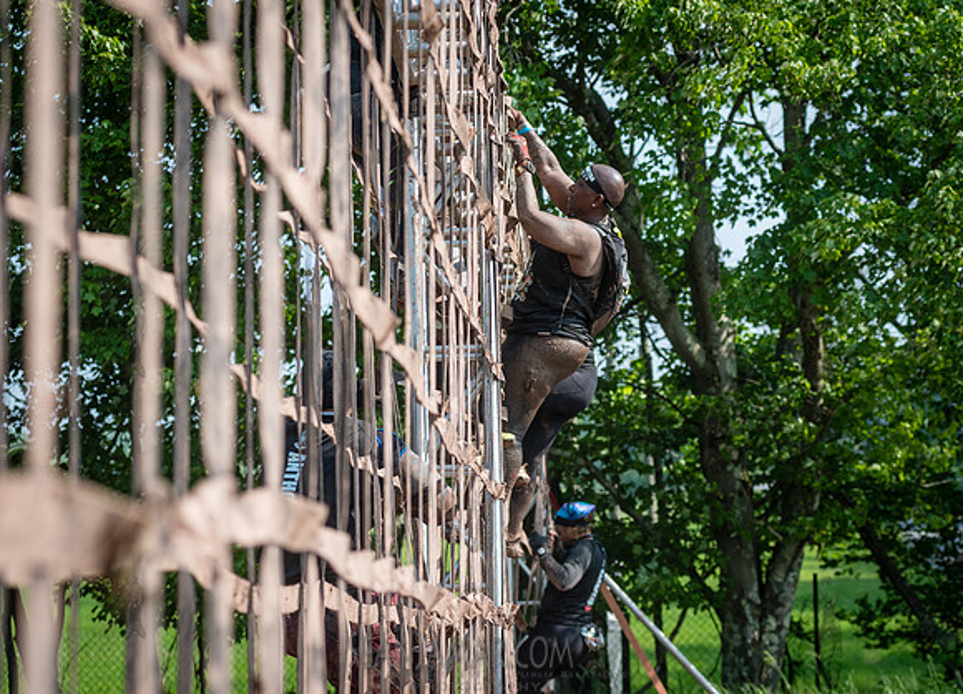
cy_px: 326
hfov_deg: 22.2
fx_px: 2451
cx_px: 529
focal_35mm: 89
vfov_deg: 16.1
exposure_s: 1/640
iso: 250
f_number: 4.5
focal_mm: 80
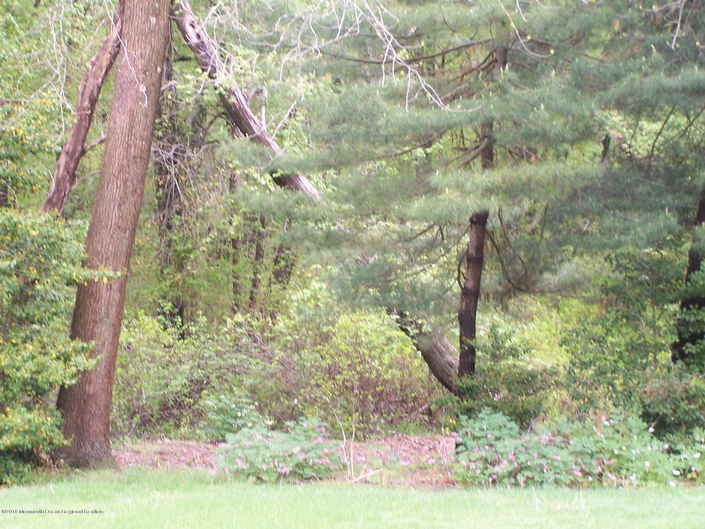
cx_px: 352
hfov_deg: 26.0
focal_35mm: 75
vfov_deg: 19.6
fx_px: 1527
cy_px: 264
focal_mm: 12.4
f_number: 3.2
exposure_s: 1/60
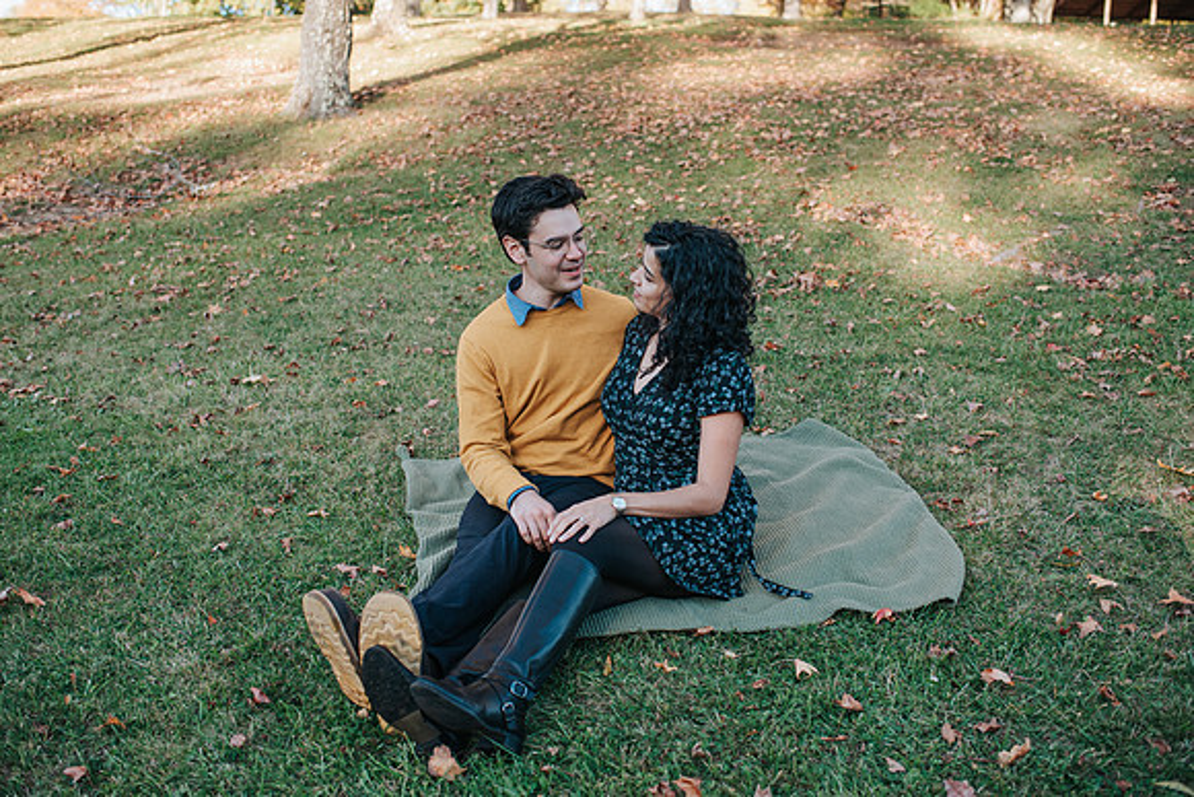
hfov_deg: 50.9
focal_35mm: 38
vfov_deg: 35.3
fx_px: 1253
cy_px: 385
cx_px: 577
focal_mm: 35
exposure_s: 1/800
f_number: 3.2
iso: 640
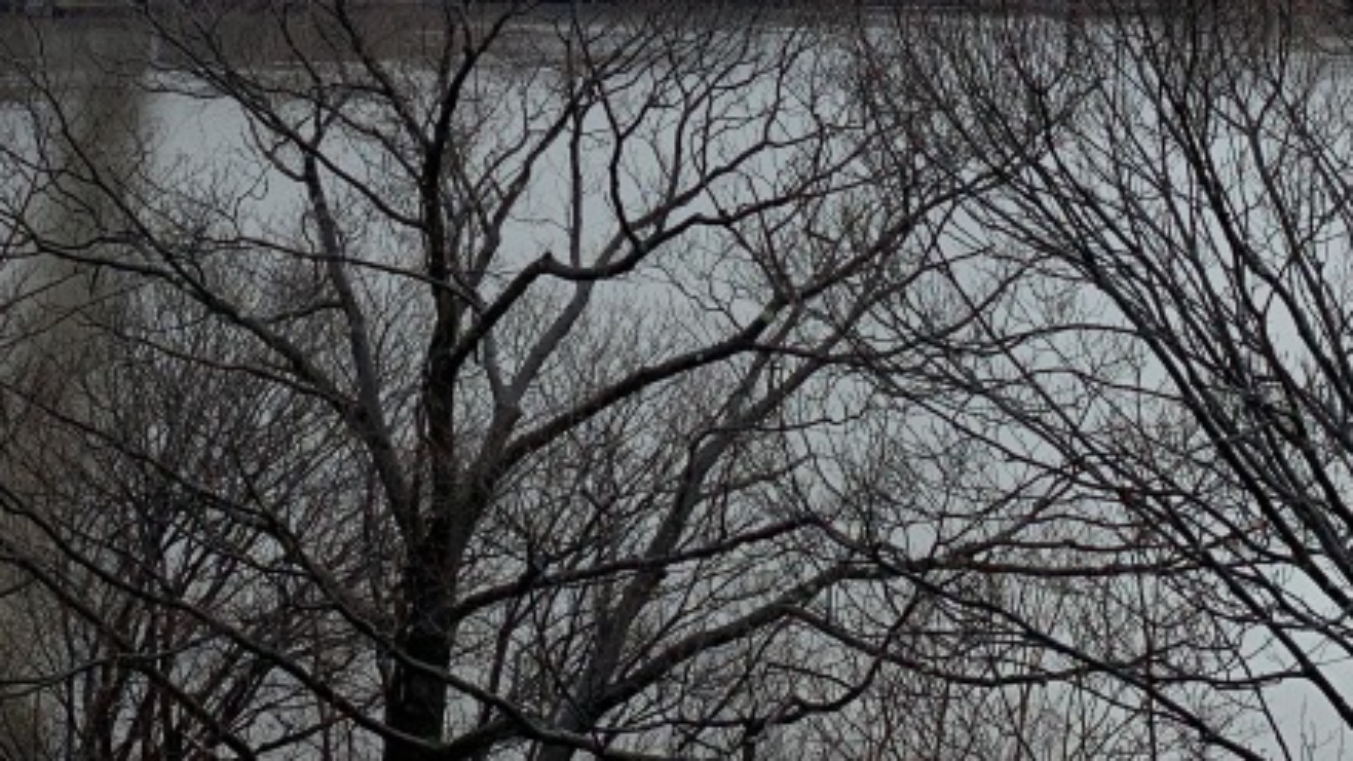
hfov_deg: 31.6
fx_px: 2368
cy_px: -268
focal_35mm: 66
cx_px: 441
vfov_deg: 17.0
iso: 25
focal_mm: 4.25
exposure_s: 1/620
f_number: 1.8
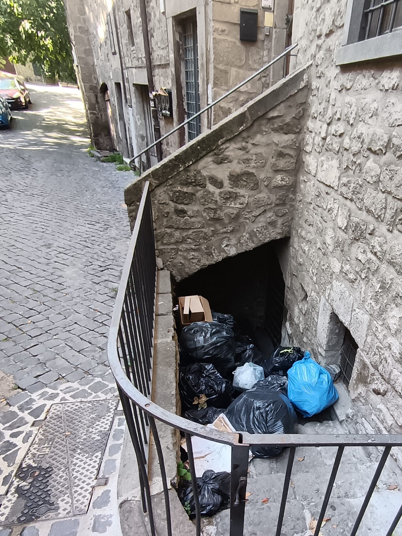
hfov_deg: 57.5
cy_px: 329
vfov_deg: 72.9
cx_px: 269
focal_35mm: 23
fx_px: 356
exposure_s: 1/100
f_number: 2.2
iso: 325
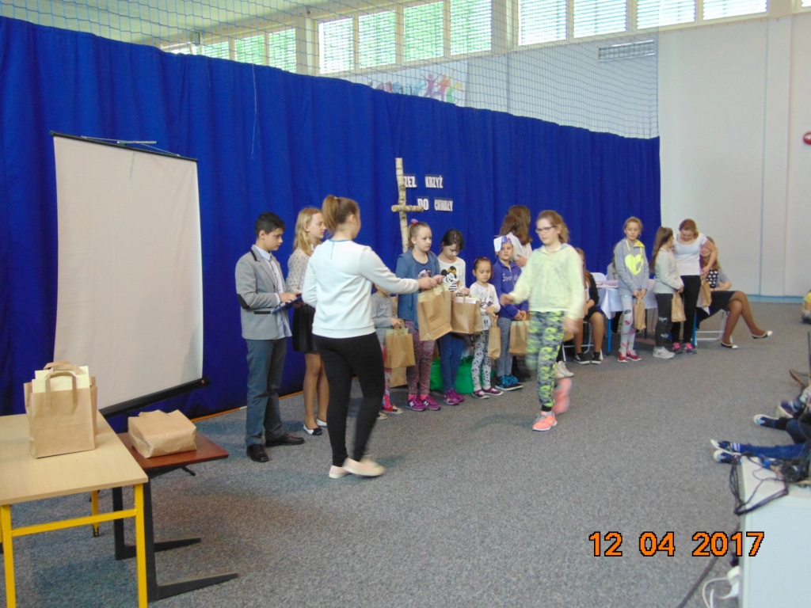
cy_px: 304
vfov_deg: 40.7
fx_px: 820
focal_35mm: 35
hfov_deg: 52.6
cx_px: 406
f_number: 3.2
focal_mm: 6.3
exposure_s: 1/30
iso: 320
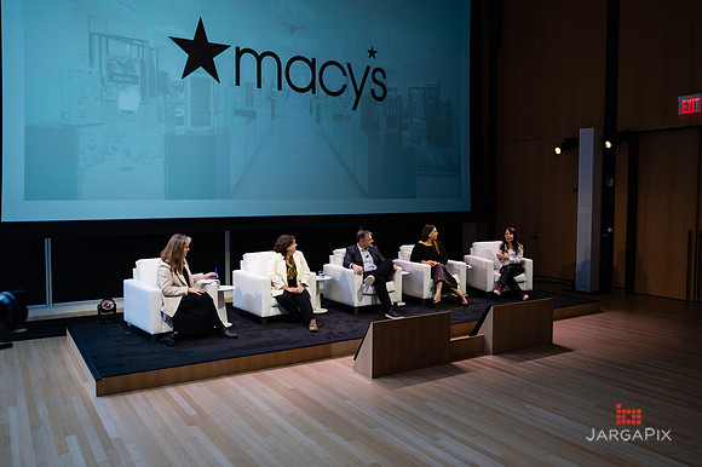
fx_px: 573
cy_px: 226
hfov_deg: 63.0
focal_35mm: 29
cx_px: 350
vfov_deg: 44.3
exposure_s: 1/125
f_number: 3.2
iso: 125
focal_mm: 28
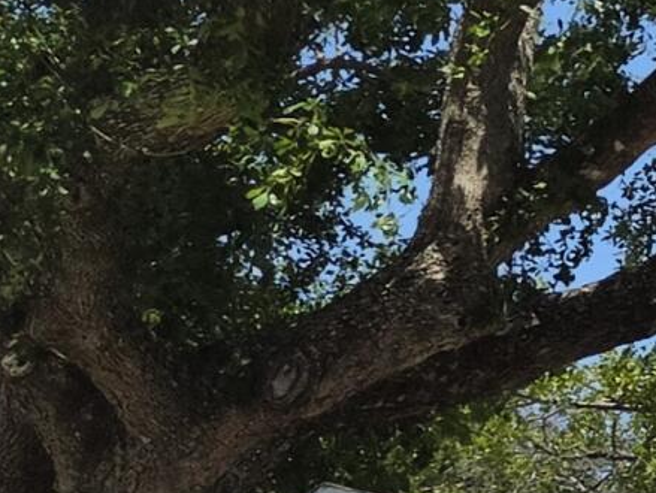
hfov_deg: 9.3
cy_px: 589
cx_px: 2108
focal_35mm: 157
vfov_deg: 9.3
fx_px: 2978
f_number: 1.8
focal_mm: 5.4
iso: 80
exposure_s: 1/5002
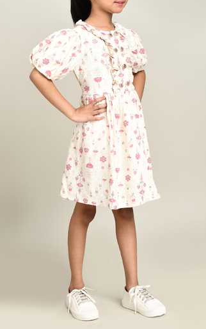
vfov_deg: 38.8
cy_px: 165
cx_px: 102
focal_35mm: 52
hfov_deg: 24.9
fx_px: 466
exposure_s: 1/160
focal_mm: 50
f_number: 10
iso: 100
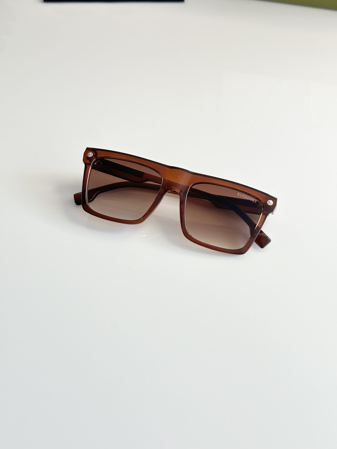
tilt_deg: -51.1
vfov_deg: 39.7
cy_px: 224
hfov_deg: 30.3
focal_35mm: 48
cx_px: 168
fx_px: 623
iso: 64
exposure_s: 1/50
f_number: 1.78
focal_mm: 6.86
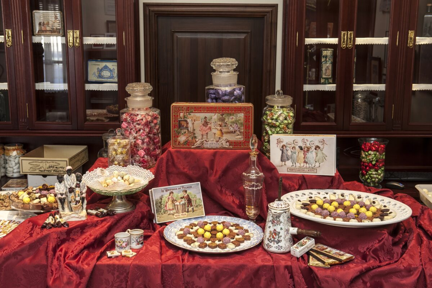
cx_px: 216
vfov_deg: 27.0
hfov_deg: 39.6
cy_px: 144
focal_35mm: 50
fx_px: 600
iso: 250
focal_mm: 50
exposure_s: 1/8
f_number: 7.1
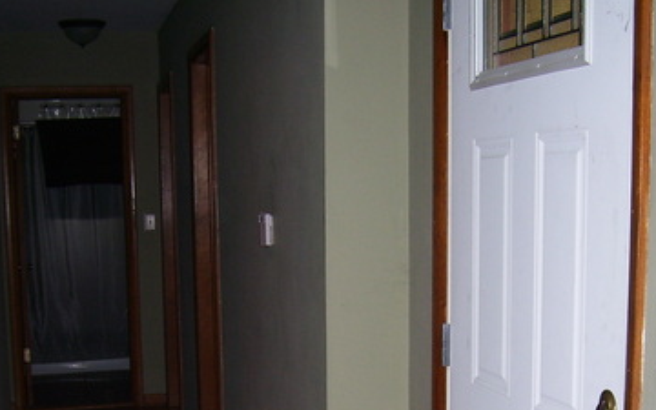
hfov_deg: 32.0
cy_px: 408
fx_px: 1144
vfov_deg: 19.7
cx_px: 359
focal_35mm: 64
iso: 80
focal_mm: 5.6
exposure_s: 1/60
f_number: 2.7
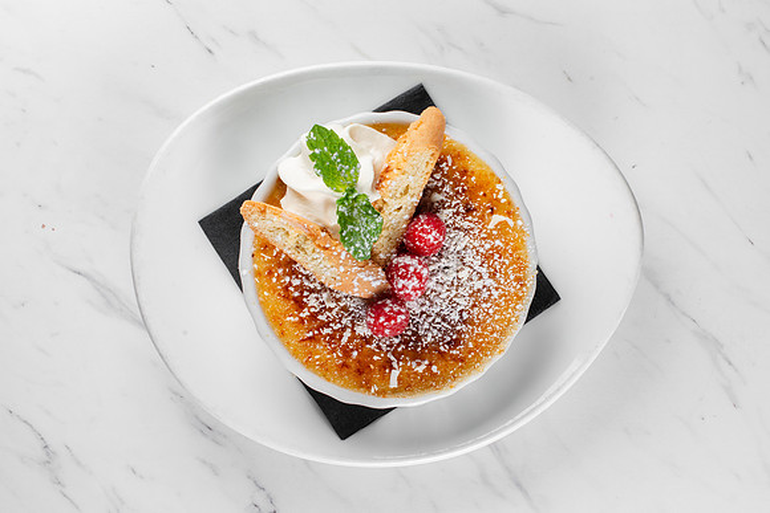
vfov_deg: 19.9
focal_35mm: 68
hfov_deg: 29.5
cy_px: 280
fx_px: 1463
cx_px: 420
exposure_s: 1/250
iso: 100
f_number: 11
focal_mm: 50
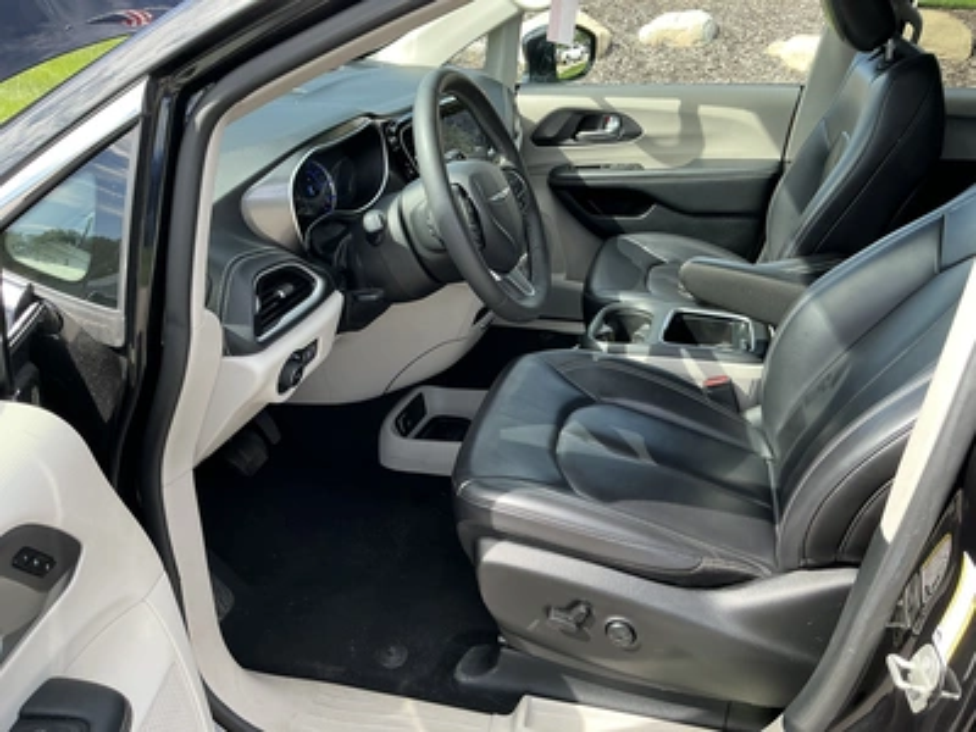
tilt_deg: -31.2
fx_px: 789
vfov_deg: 49.7
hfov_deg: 63.4
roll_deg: -4.4
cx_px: 488
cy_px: 366
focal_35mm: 28
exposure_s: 1/173
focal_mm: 3
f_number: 1.8
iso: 20
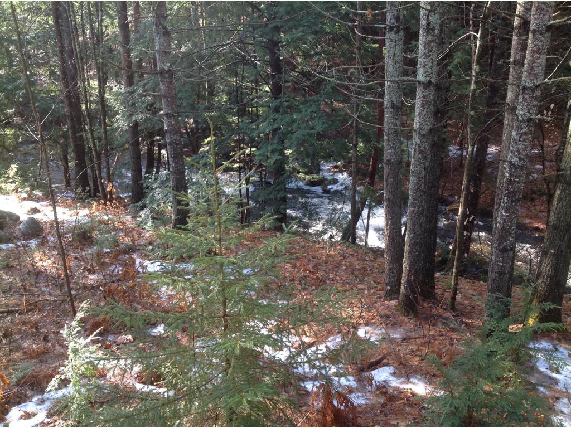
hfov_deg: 52.6
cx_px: 286
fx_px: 577
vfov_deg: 40.7
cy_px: 214
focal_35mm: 35
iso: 64
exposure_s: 1/60
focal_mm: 4.28
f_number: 2.4
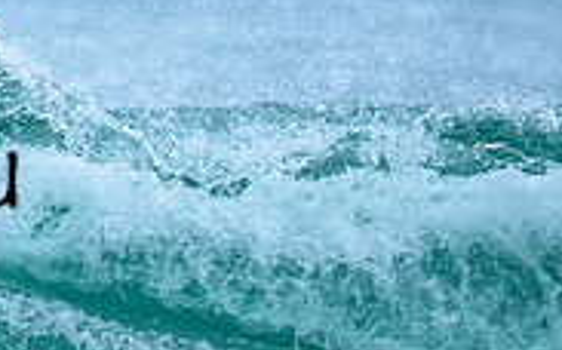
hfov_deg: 0.7
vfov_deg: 0.5
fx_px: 43963
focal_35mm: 2873
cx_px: -209
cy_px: 100
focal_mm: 800
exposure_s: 1/2000
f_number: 6.3
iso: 900
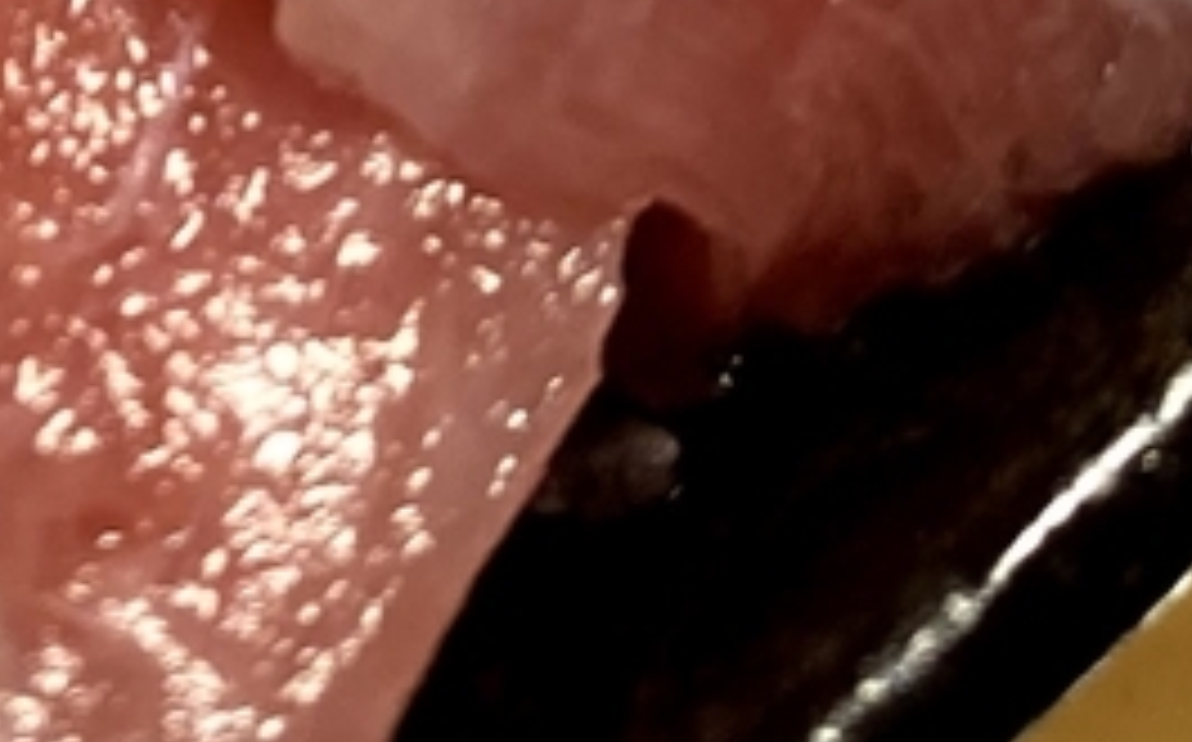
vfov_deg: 9.5
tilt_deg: -46.0
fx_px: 4056
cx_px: -576
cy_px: -949
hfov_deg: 15.5
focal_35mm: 125
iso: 250
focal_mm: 4.25
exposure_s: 1/57
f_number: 1.8
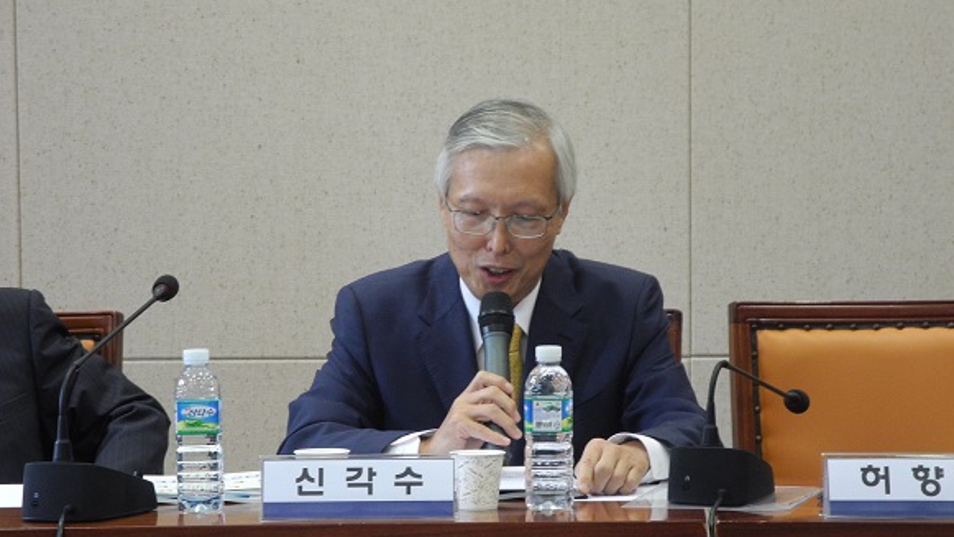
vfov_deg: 5.5
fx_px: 5541
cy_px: 315
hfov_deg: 9.8
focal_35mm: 219
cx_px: 476
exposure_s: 1/19.8
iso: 400
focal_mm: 42.6
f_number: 5.6
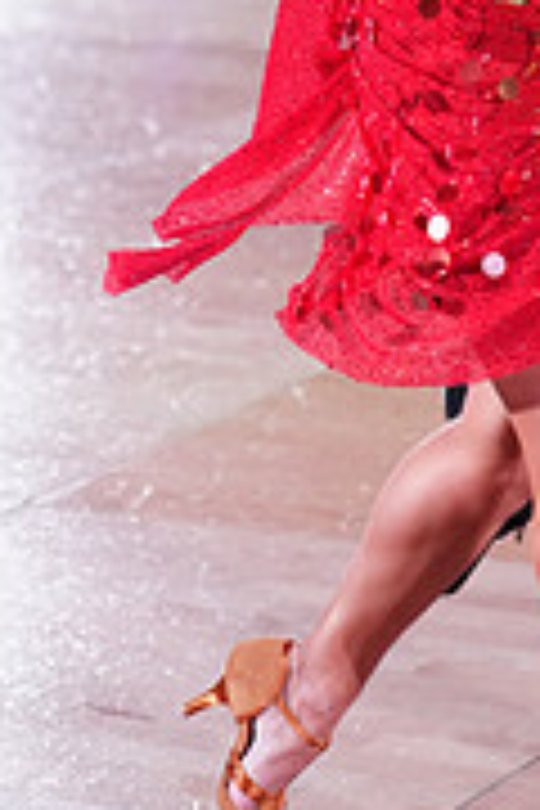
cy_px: -220
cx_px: 533
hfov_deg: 6.1
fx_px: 5085
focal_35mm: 226
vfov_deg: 9.0
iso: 2500
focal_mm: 70
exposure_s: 1/320
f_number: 2.8
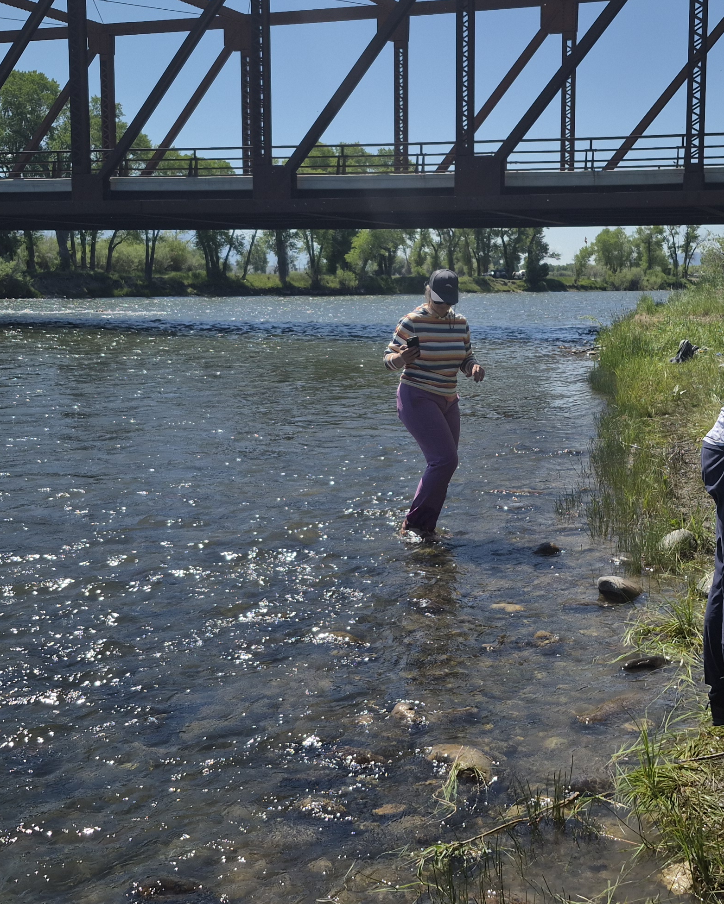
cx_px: 448
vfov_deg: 40.2
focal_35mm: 46
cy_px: 383
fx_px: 1232
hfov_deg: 32.6
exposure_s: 1/2008
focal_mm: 5.4
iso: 25
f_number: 1.8
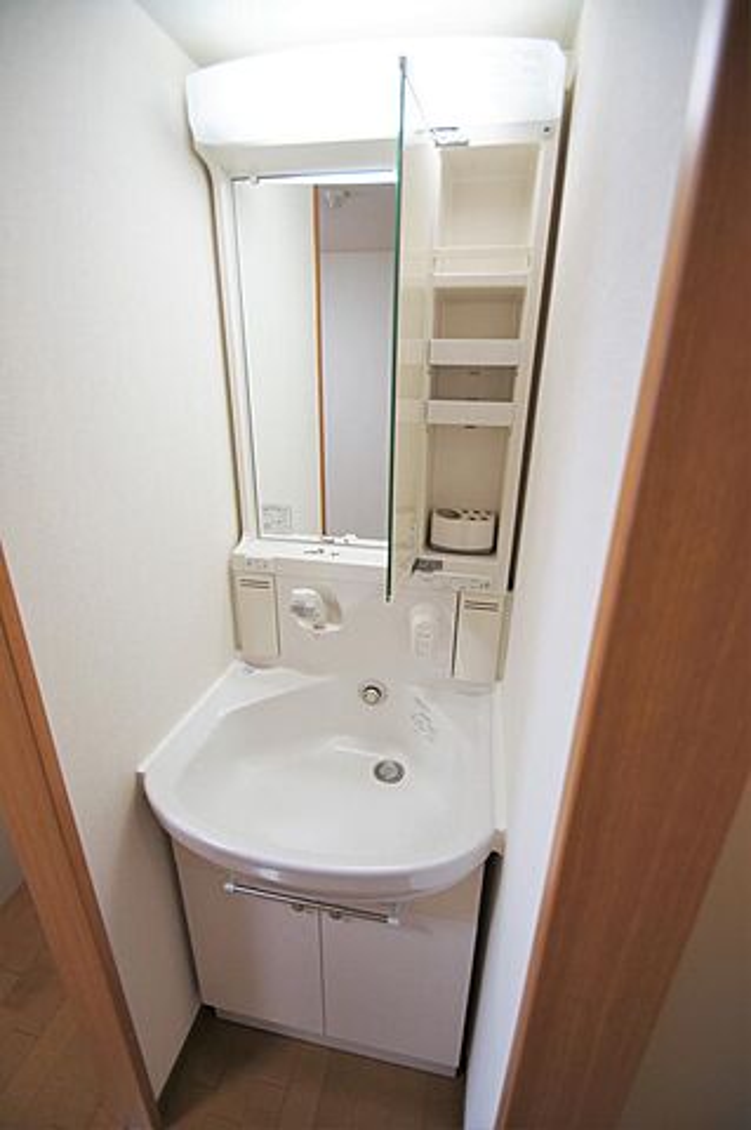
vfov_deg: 100.4
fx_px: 470
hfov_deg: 77.2
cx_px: 376
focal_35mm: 15
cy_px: 565
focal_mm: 10
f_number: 3.5
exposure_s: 1/30
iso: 100
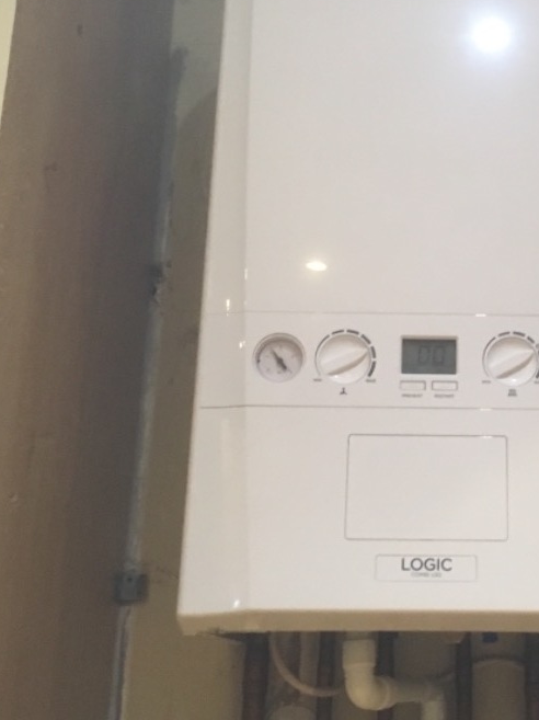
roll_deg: -0.3
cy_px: 325
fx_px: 1101
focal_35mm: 53
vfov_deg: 36.2
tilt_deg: +15.4
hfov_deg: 26.8
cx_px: 460
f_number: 2.2
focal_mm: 4.15
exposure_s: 1/25
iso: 200
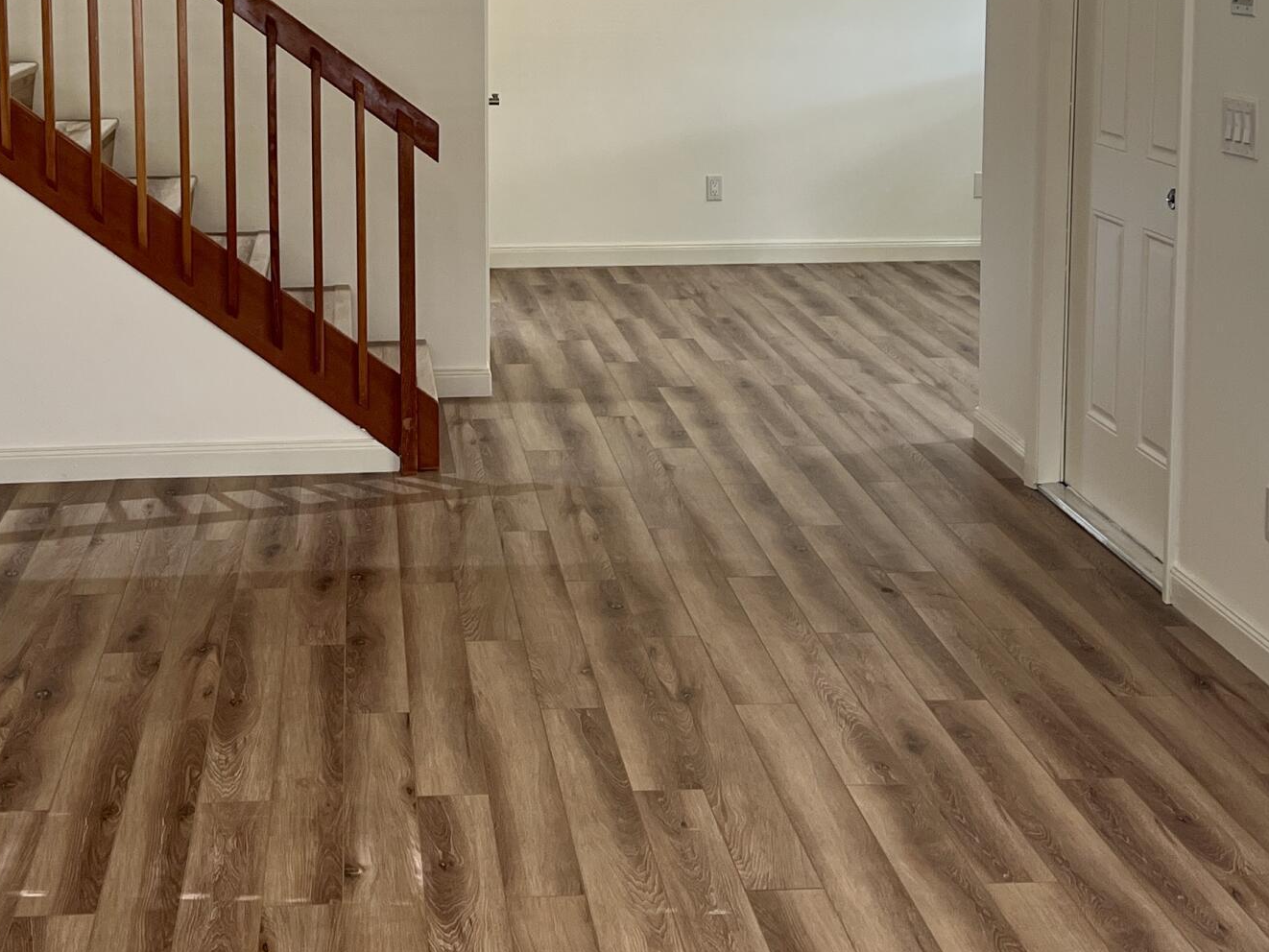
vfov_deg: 24.2
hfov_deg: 32.6
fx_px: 2163
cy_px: 130
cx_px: 491
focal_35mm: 59
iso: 100
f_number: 1.5
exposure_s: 1/120
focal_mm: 5.7
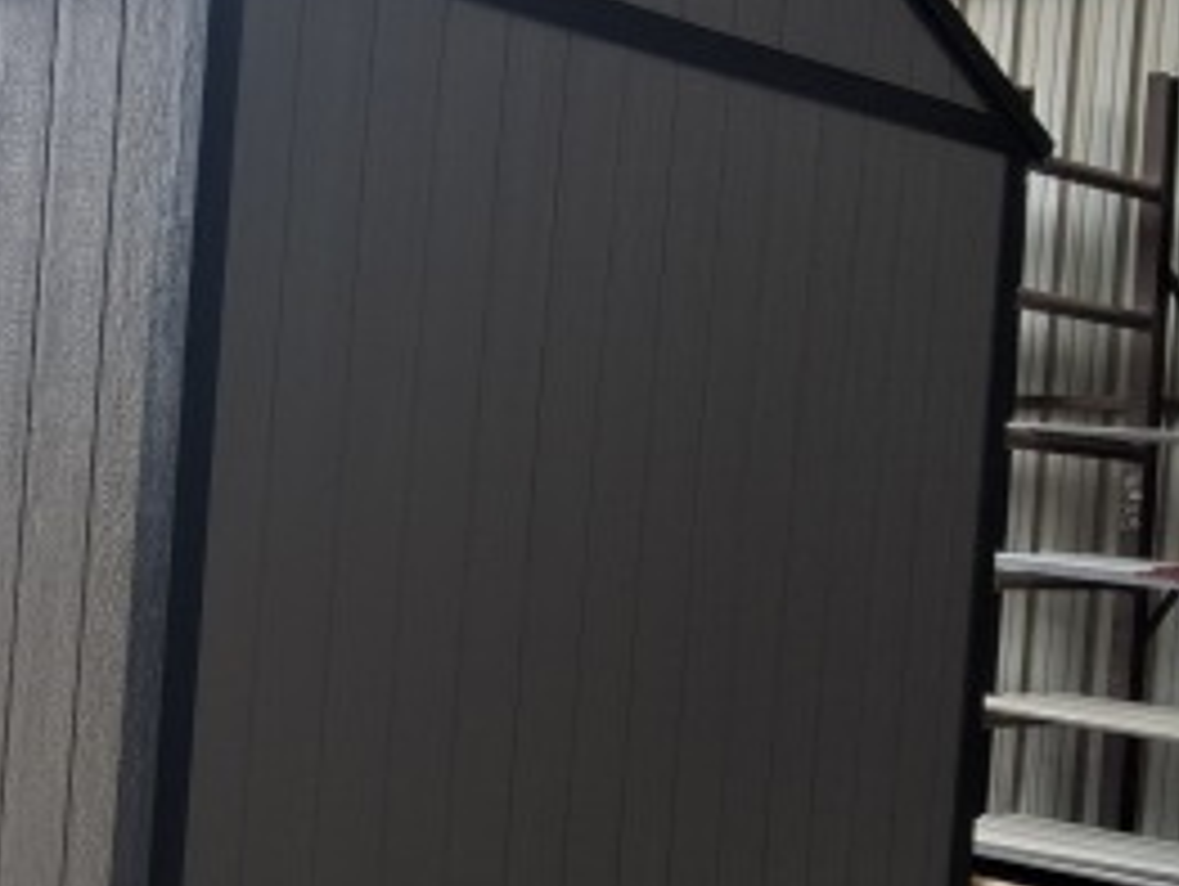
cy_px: 454
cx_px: 176
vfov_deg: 24.1
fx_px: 2080
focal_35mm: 61
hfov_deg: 30.6
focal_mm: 3.08
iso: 50
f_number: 2
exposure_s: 1/186
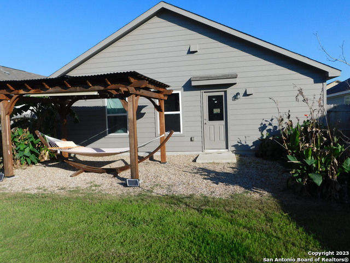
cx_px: 175
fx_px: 253
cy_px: 132
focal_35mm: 25
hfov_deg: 69.4
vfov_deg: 54.9
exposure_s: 1/400
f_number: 6.2
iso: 125
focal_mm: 4.5
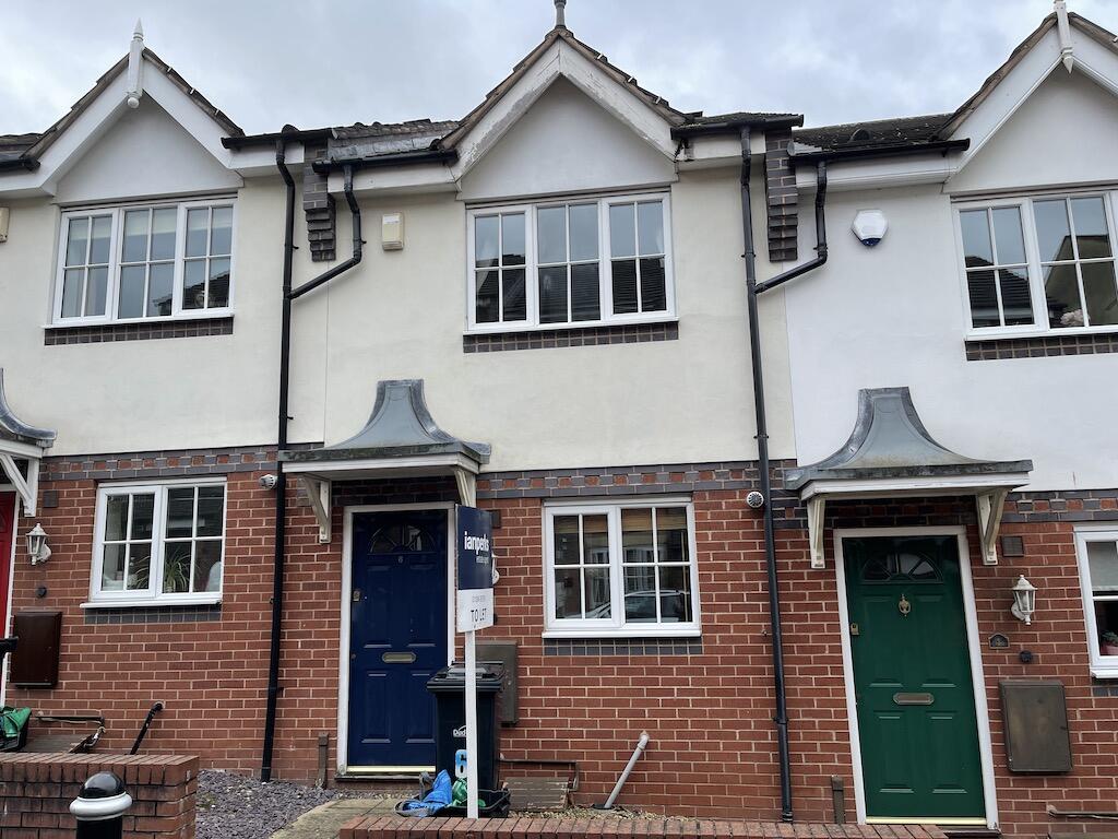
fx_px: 840
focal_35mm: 26
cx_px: 559
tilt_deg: +11.2
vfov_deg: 53.1
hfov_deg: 67.3
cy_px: 420
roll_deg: +0.8
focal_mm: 5.1
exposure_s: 1/684
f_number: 1.6
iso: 32
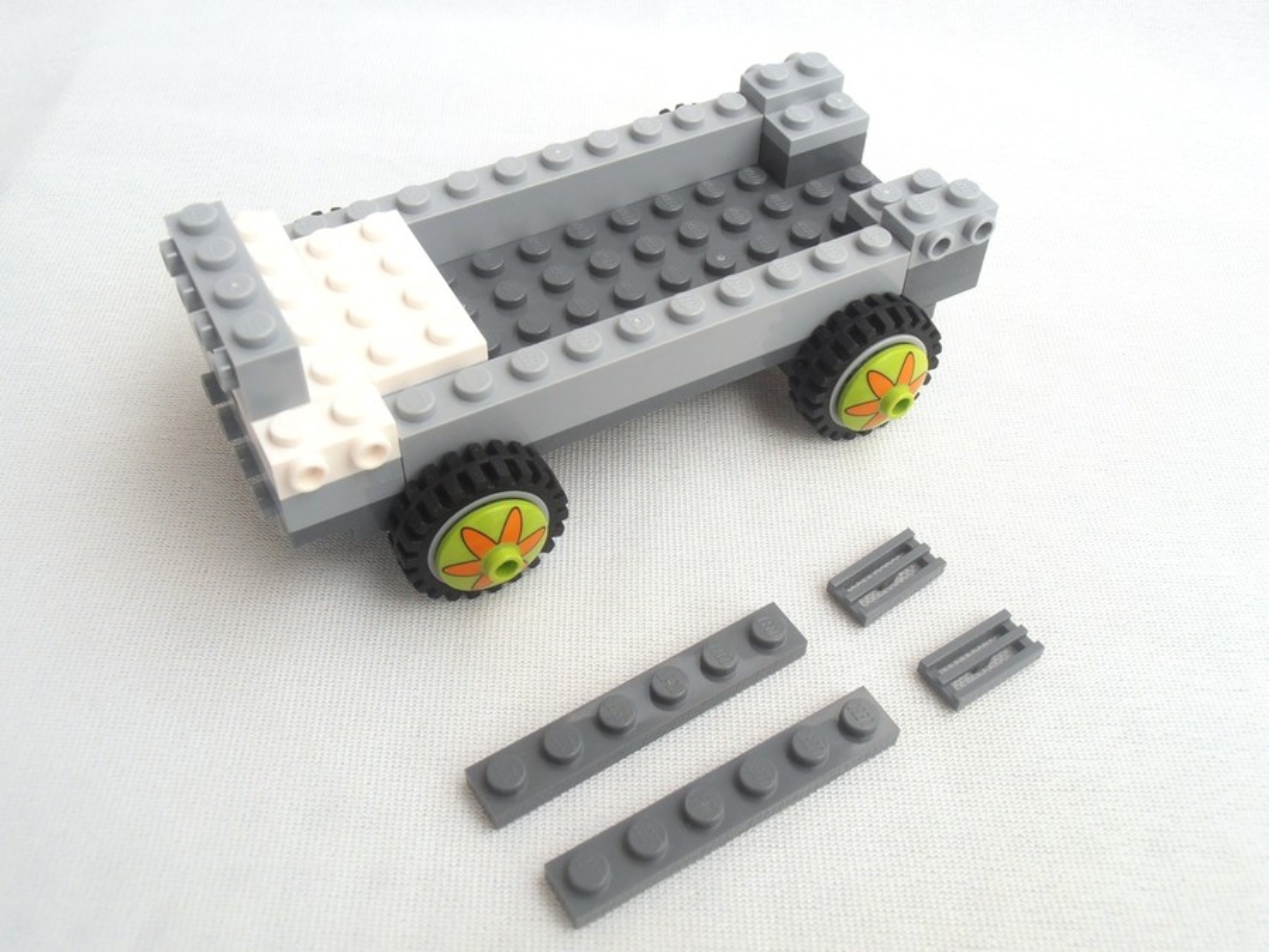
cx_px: 634
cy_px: 476
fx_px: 1356
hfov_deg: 50.1
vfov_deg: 38.7
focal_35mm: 37
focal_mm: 6.61
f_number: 3.9
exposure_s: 1/200
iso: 80
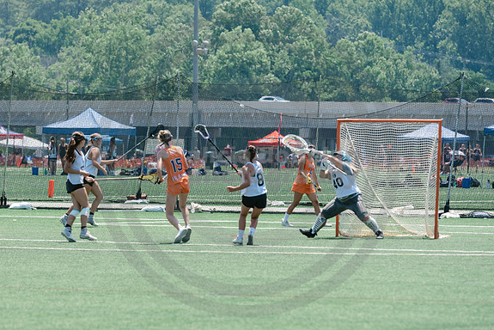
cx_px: 129
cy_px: 165
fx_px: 4187
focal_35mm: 305
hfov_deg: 6.7
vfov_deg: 4.5
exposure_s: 1/1600
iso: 400
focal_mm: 200
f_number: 5
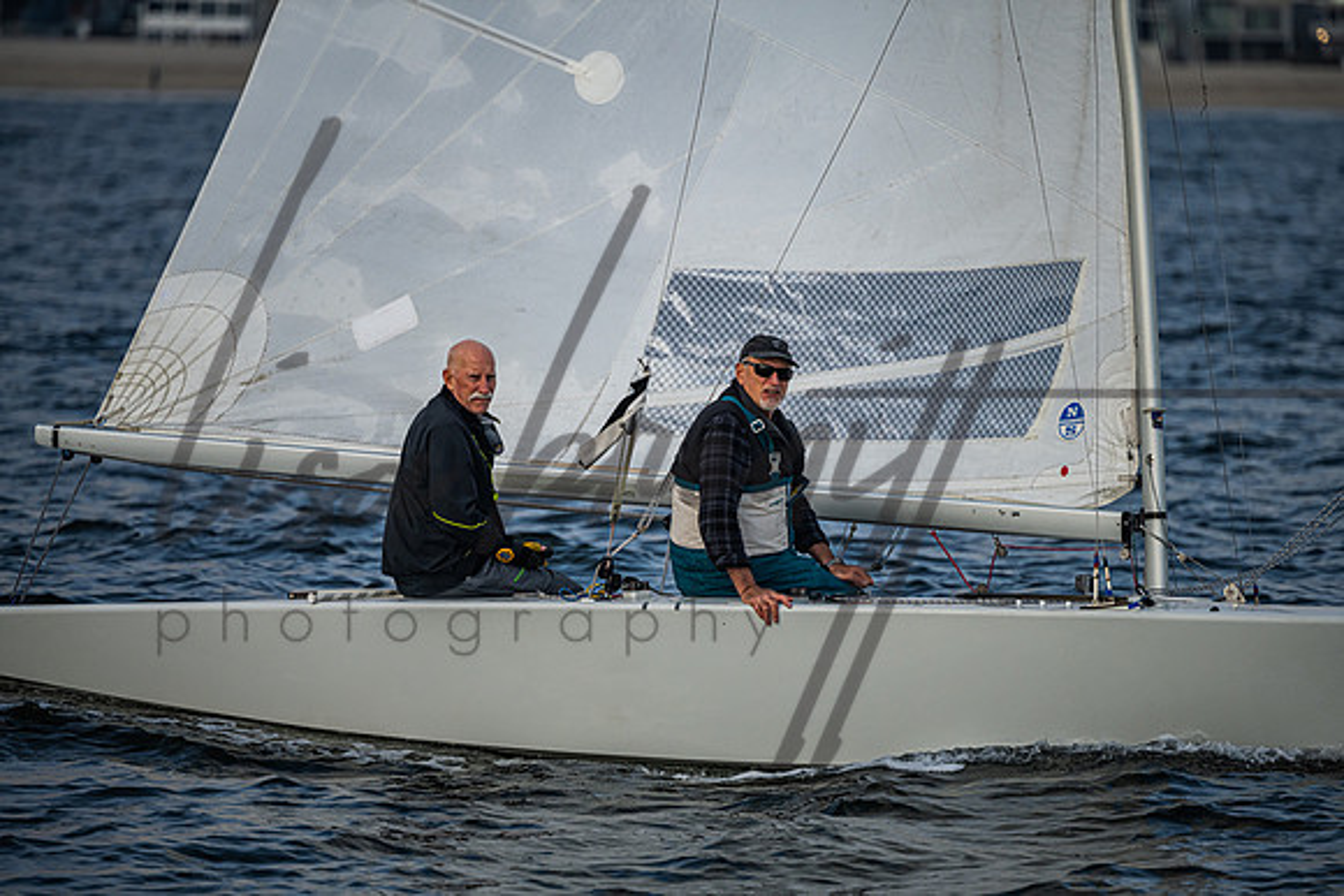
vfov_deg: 3.4
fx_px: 14936
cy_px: 448
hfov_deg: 5.2
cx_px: 672
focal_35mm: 400
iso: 400
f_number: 5.6
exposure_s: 1/1600
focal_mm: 400
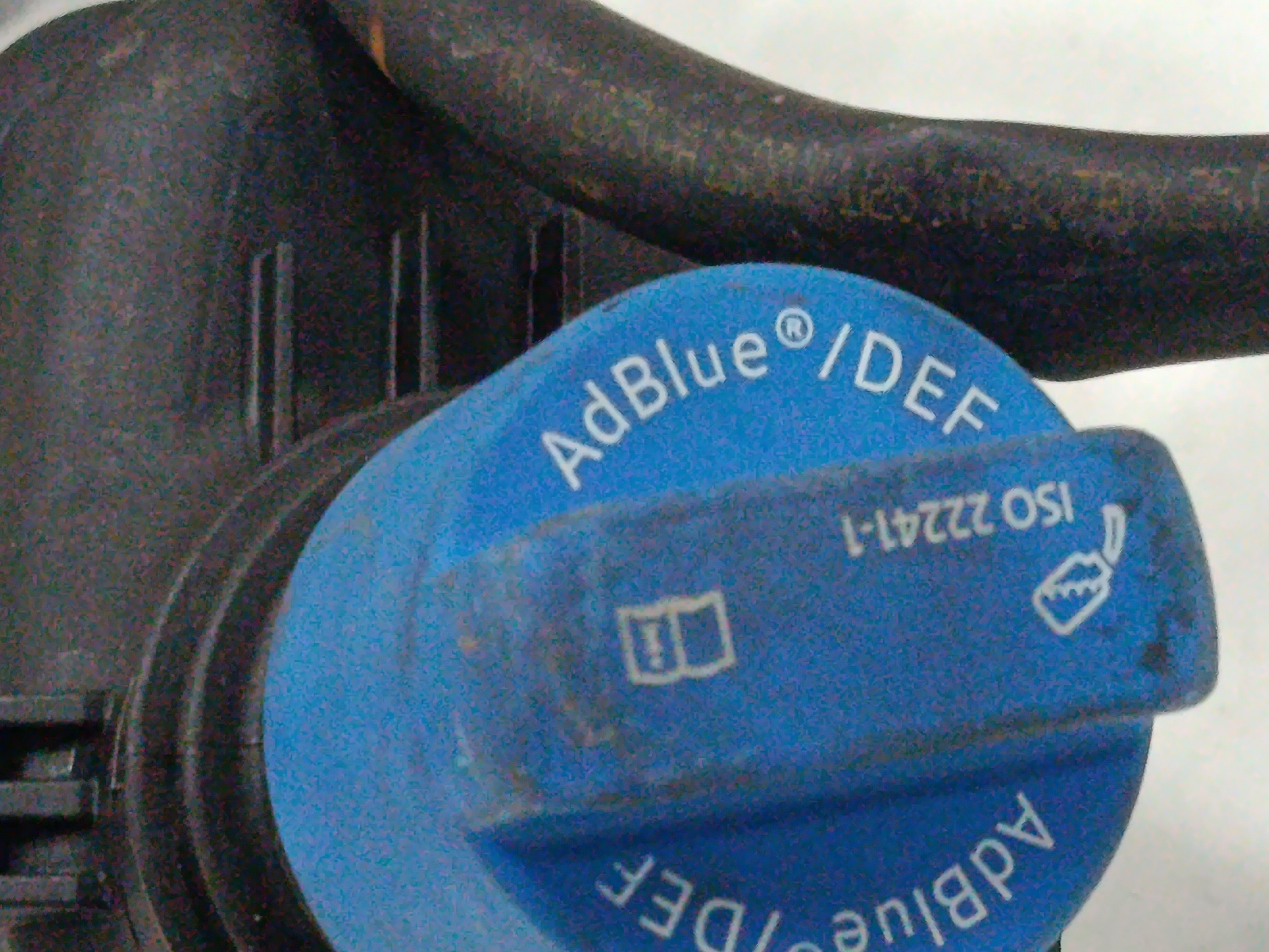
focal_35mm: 144
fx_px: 5279
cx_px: 640
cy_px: 598
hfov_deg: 13.7
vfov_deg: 10.3
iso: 951
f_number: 1.7
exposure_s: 1/50
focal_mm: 5.24
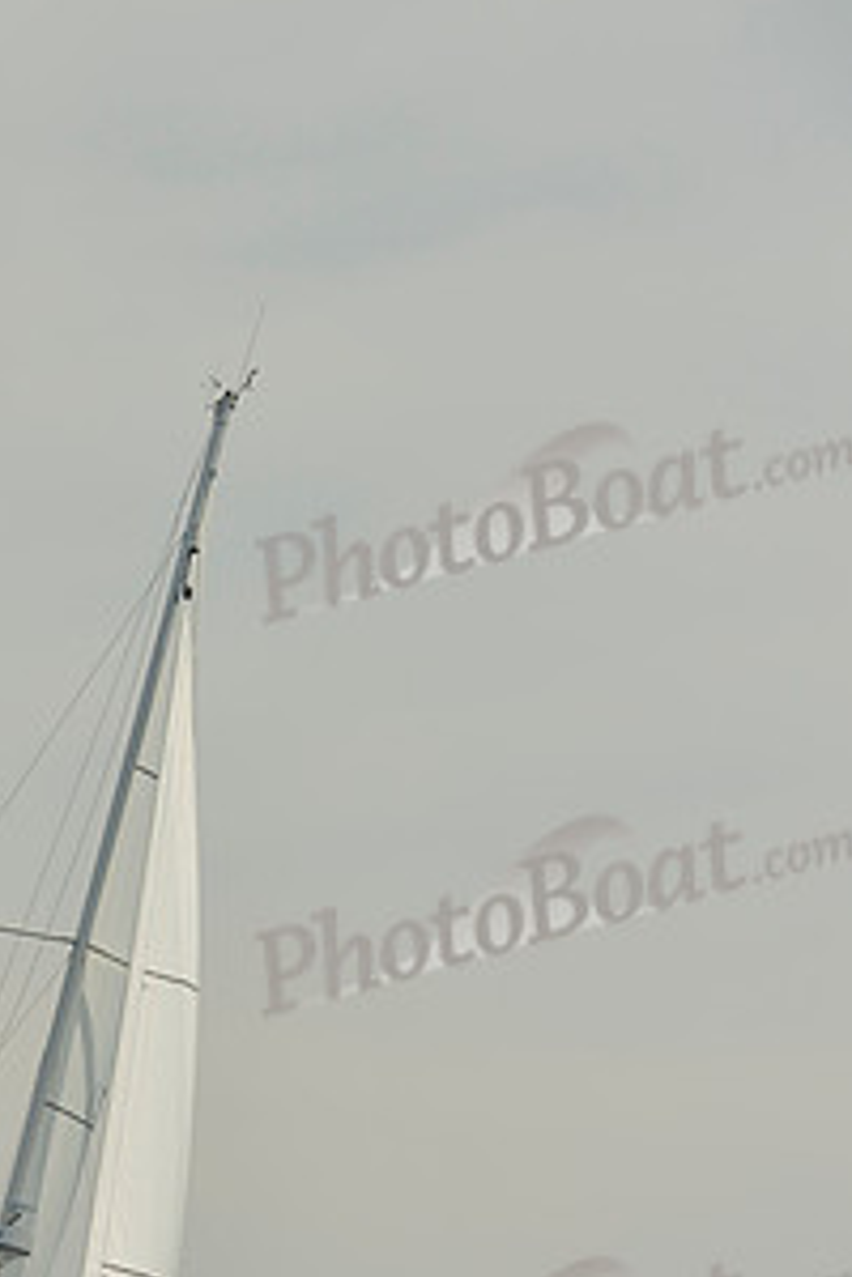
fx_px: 7561
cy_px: 1188
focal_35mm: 213
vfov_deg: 9.6
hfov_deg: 6.4
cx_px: 36
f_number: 9
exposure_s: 1/1250
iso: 200
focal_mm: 110
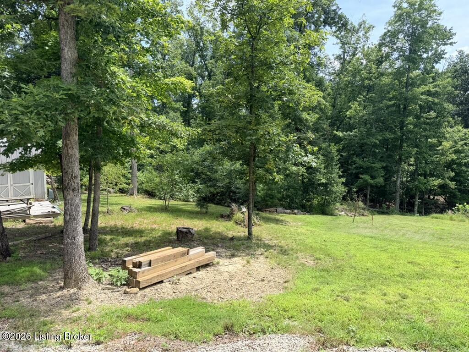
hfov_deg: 71.6
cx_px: 234
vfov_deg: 56.8
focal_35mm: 24
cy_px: 176
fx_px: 325
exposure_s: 1/1689
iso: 80
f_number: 1.78
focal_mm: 6.76
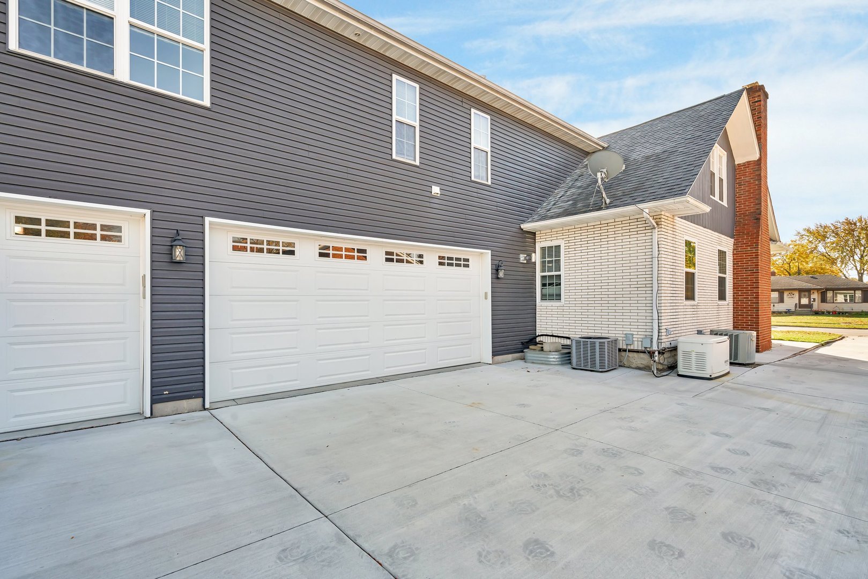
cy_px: 290
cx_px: 434
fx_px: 386
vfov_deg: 73.8
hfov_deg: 96.7
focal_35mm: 16
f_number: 9
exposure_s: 1/320
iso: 640
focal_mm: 16
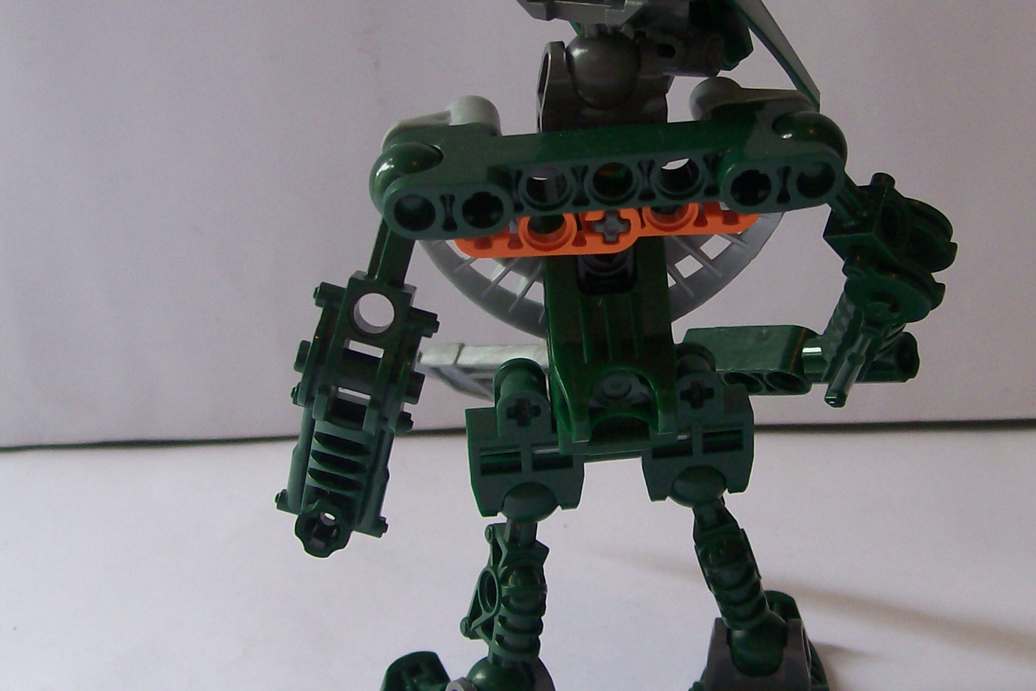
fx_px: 1842
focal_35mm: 64
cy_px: 303
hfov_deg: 31.4
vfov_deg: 21.2
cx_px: 575
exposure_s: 1/63.4
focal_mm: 6
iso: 80
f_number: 2.7
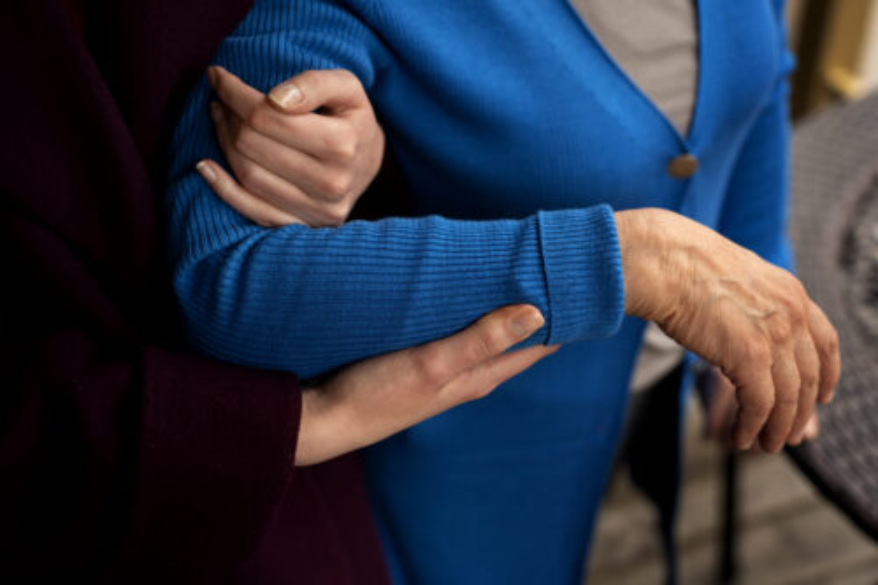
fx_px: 1146
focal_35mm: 47
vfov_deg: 28.6
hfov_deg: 41.9
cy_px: 292
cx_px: 439
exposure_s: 1/250
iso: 800
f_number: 2.8
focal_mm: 47
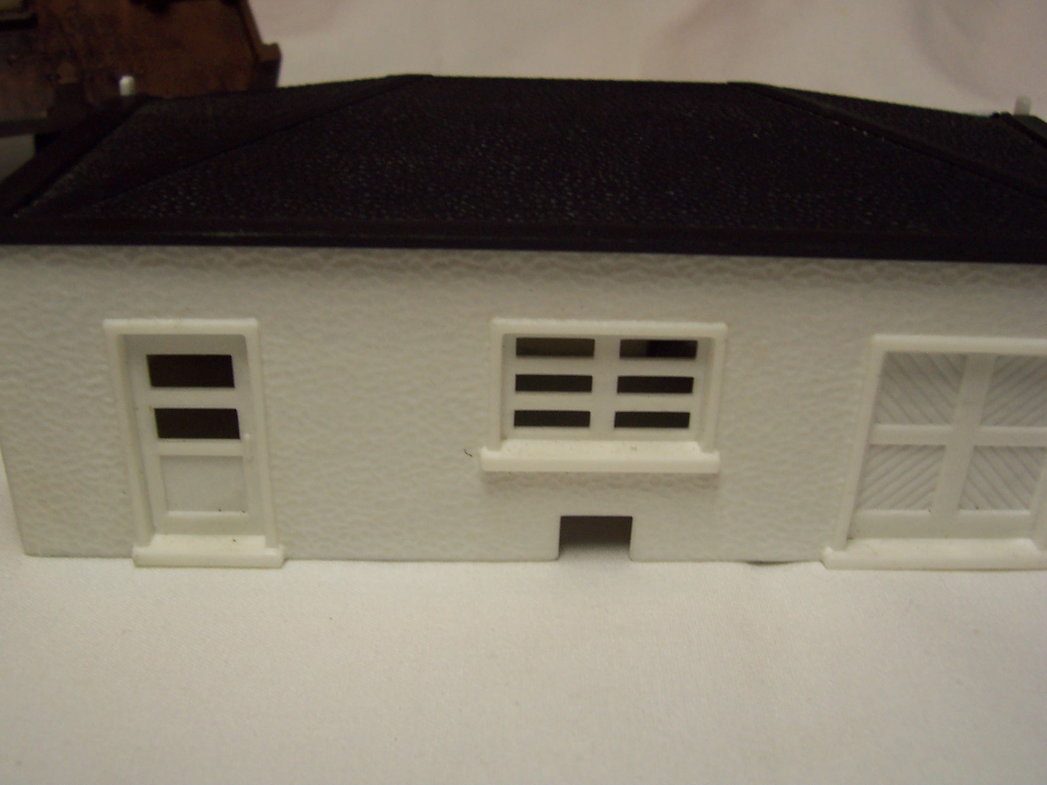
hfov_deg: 50.1
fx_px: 1119
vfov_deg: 38.7
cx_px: 524
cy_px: 392
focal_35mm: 37
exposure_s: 1/90
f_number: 2.8
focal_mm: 5.6
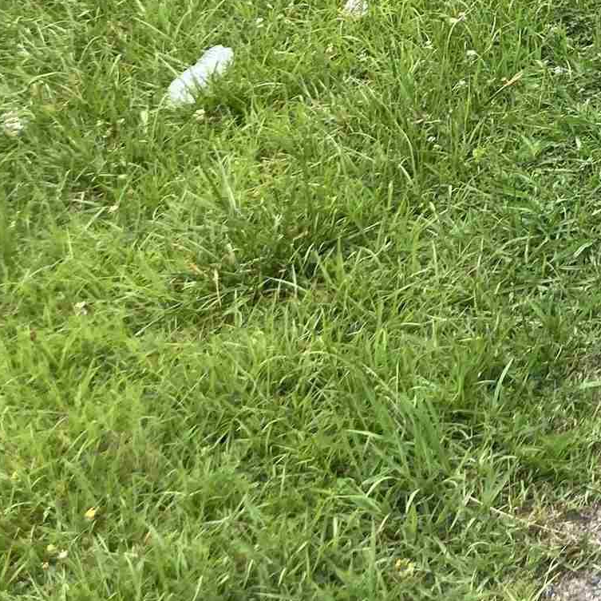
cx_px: 924
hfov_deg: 15.7
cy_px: -234
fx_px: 1984
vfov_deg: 16.1
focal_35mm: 101
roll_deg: +1.0
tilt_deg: -12.5
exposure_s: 1/232
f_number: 1.8
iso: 20
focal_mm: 3.99
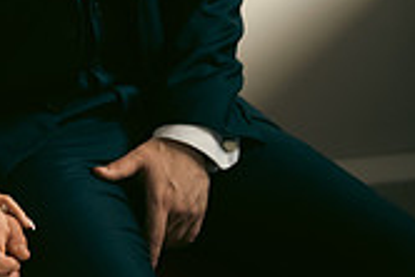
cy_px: -153
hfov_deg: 10.2
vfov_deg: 6.9
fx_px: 2261
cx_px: -168
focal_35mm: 196
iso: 800
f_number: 3.5
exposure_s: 1/160
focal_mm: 56
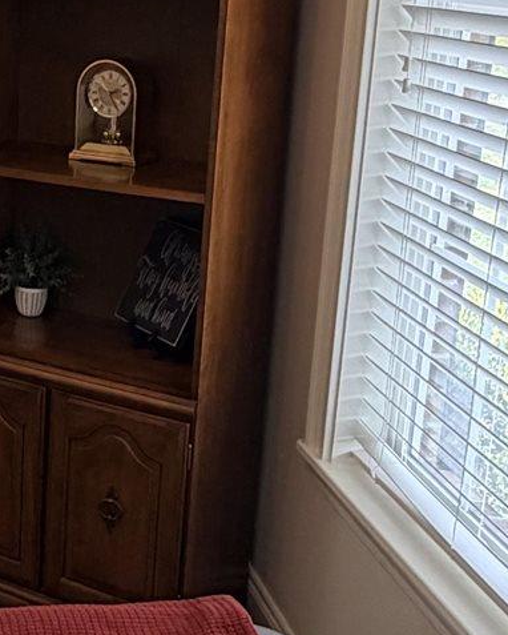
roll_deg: -0.7
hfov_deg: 21.8
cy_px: 286
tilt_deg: -14.5
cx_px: -65
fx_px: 1240
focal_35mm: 66
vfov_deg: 28.7
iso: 100
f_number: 2.2
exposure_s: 1/120
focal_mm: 2.22
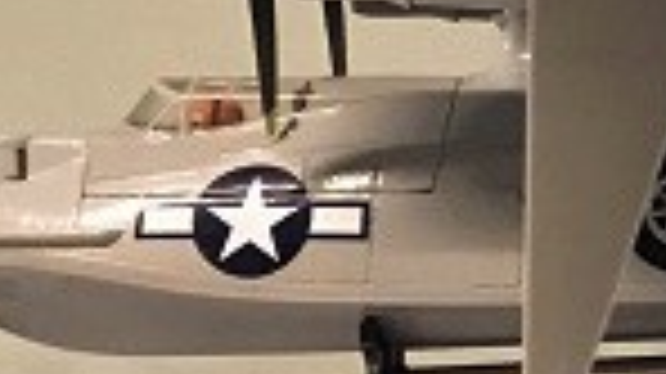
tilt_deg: +2.3
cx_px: 914
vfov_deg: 9.4
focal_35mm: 128
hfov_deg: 15.8
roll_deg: +0.2
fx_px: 2259
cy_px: 50
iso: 320
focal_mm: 4.15
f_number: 2.2
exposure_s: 1/17
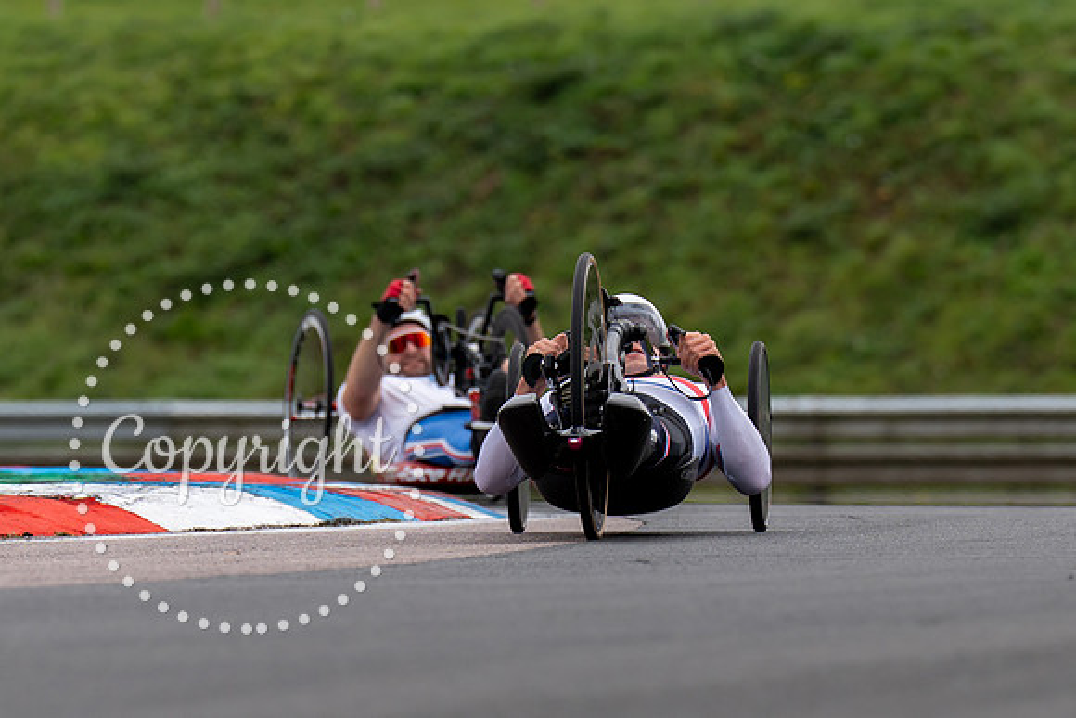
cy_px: 650
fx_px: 14888
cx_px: 631
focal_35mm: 498
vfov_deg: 2.8
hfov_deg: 4.1
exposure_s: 1/1000
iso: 125
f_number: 3.5
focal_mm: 200
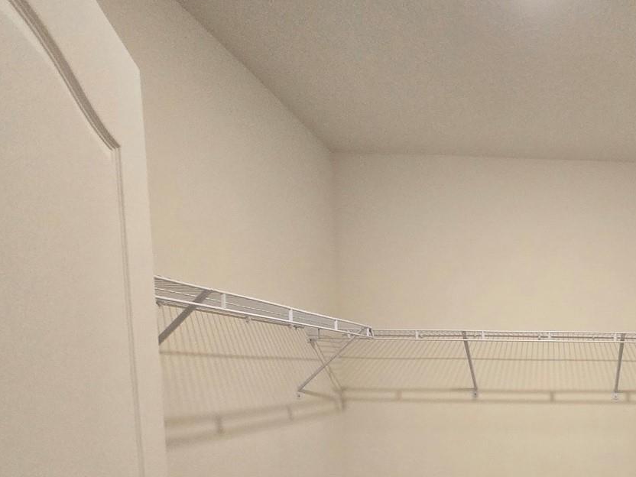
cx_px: 574
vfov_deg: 49.4
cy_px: 422
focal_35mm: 25
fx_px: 459
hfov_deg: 59.0
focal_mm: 1.7
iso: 200
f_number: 2.2
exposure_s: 1/60
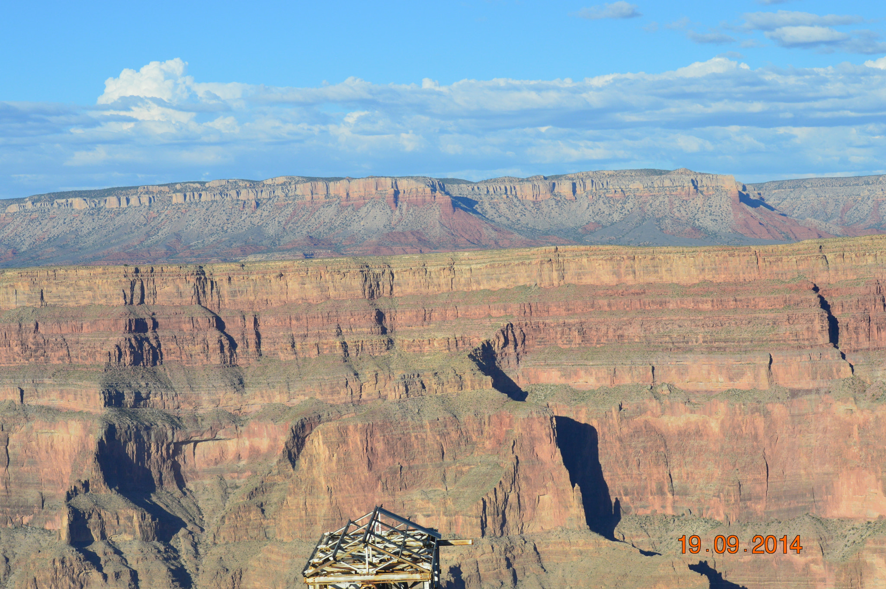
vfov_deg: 16.5
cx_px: 443
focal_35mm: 82
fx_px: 2029
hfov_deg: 24.6
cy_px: 294
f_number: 10
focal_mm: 55
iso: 400
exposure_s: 1/320
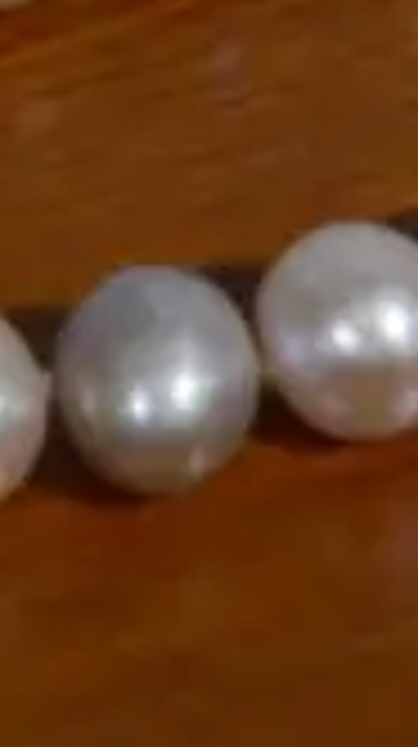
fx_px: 6661
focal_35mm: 337
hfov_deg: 3.6
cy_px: -614
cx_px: 512
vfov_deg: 6.3
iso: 400
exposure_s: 1/60
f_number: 5.3
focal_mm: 25
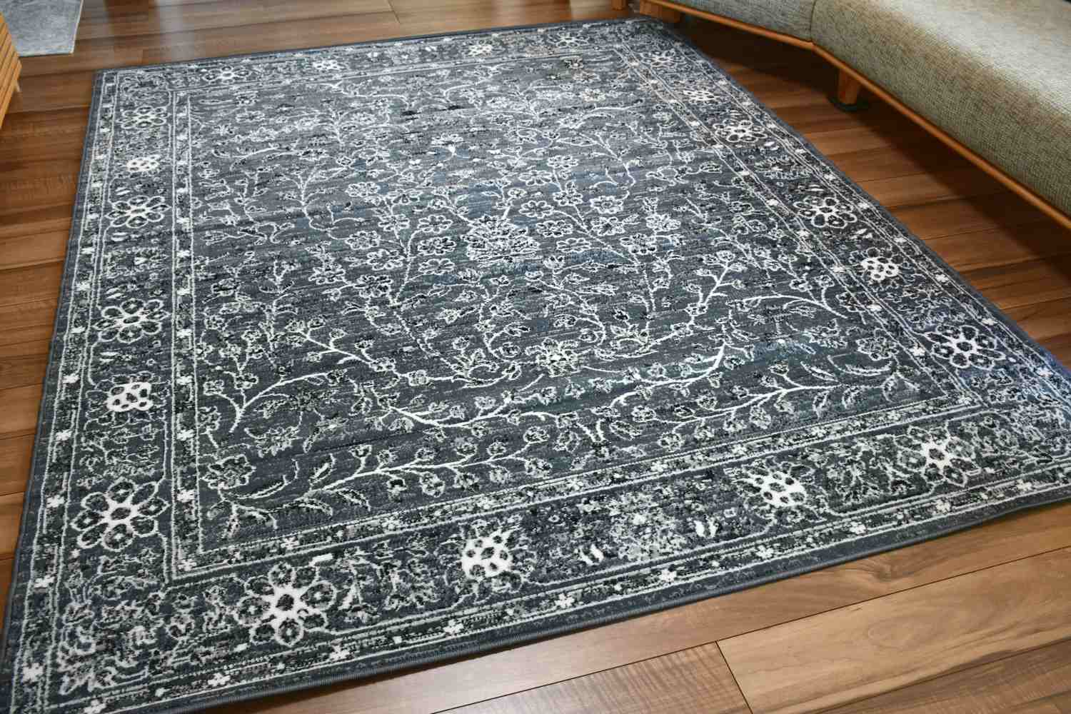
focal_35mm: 30
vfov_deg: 43.6
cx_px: 536
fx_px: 892
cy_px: 357
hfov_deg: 61.9
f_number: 3.5
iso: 800
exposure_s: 1/160
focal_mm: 20
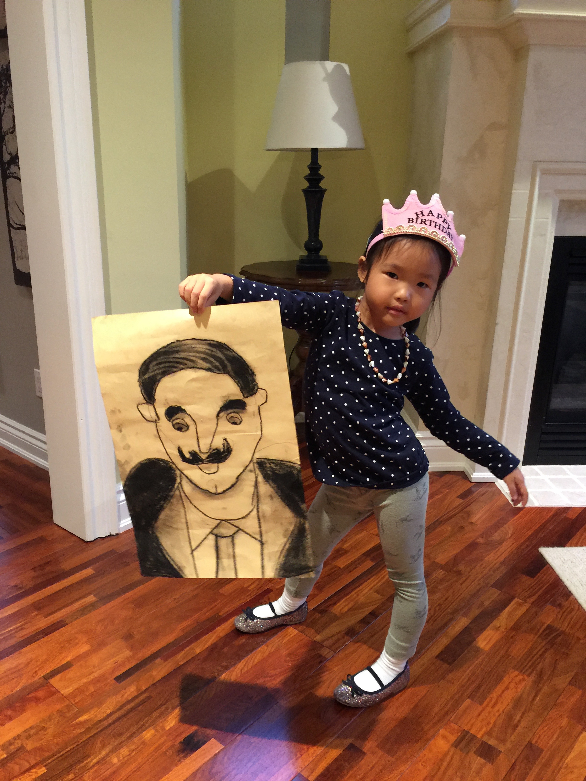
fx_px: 655
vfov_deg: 61.7
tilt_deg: -17.5
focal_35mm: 29
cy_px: 390
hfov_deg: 48.2
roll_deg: -1.6
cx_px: 293
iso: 64
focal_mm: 4.15
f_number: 2.2
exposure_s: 1/4
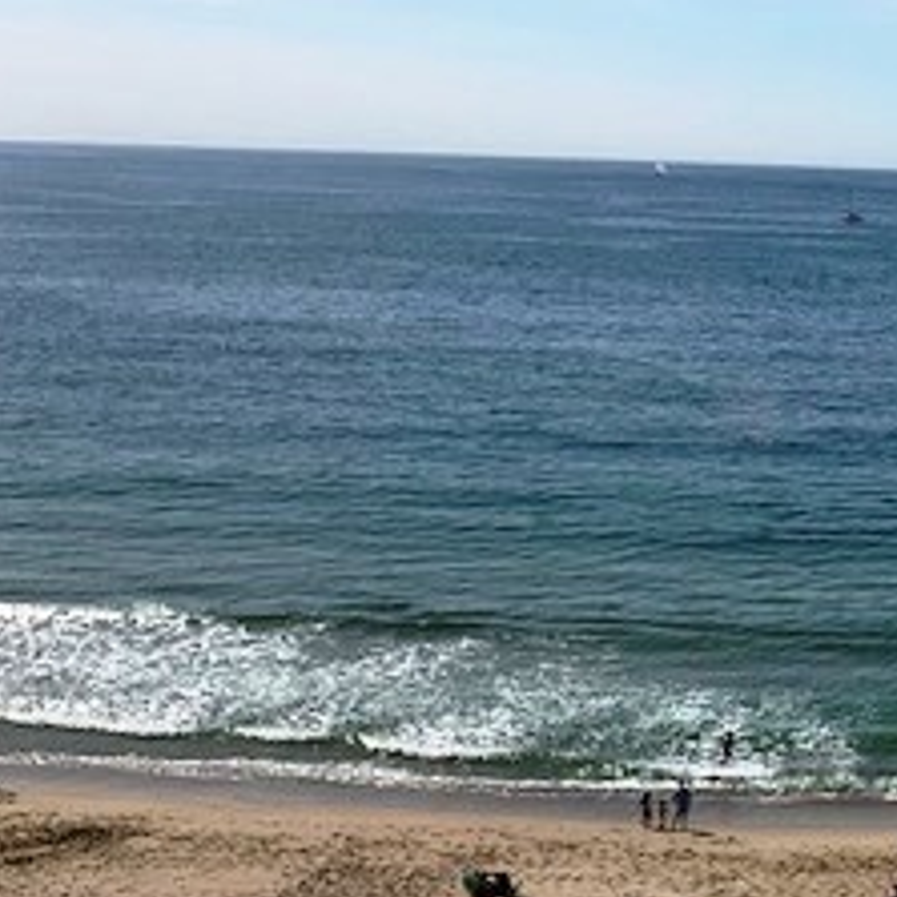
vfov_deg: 26.1
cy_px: 446
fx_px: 1935
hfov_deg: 22.9
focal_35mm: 66
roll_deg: -1.7
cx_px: 1203
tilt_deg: -6.3
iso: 25
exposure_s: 1/4464
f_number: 1.8
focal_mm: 4.25
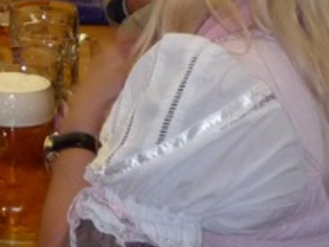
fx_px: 1587
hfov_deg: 11.1
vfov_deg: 8.3
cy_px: -296
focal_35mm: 167
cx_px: -250
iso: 200
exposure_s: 1/30
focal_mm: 5.2
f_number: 3.3
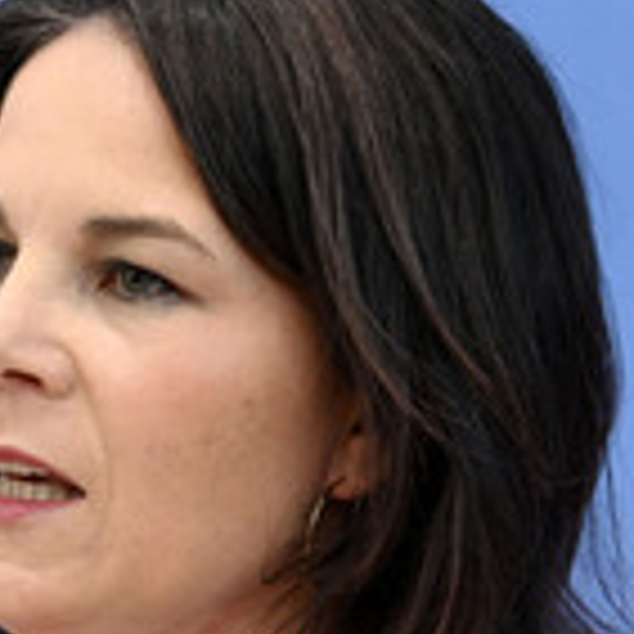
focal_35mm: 368
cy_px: 504
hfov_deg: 4.8
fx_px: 7625
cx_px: 43
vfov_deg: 4.8
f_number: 6.3
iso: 5000
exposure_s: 1/640
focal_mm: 135
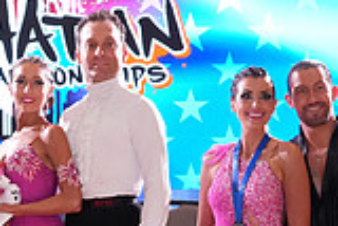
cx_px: -46
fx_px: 1569
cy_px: 301
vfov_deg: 8.1
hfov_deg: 12.1
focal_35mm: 167
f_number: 5.6
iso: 3200
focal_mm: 46
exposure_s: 1/200
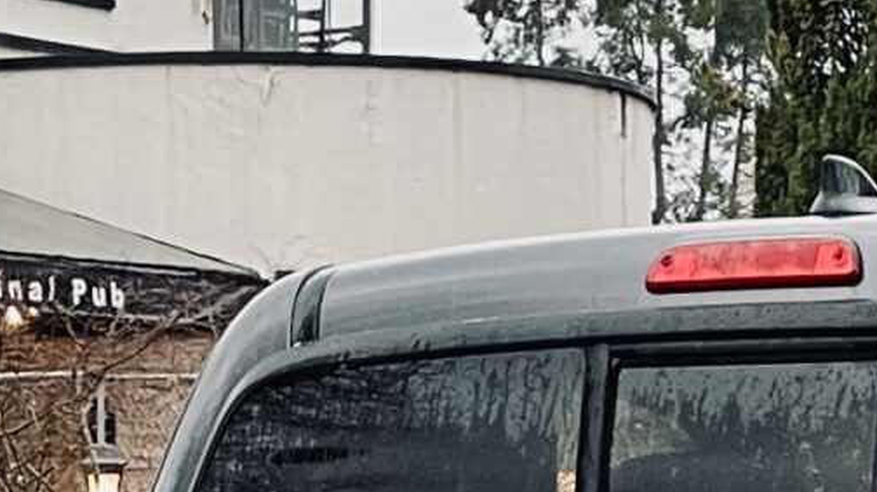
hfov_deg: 14.9
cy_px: 1165
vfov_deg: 7.8
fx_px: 3347
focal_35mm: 144
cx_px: 313
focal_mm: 4.2
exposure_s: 1/60
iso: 160
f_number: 1.6
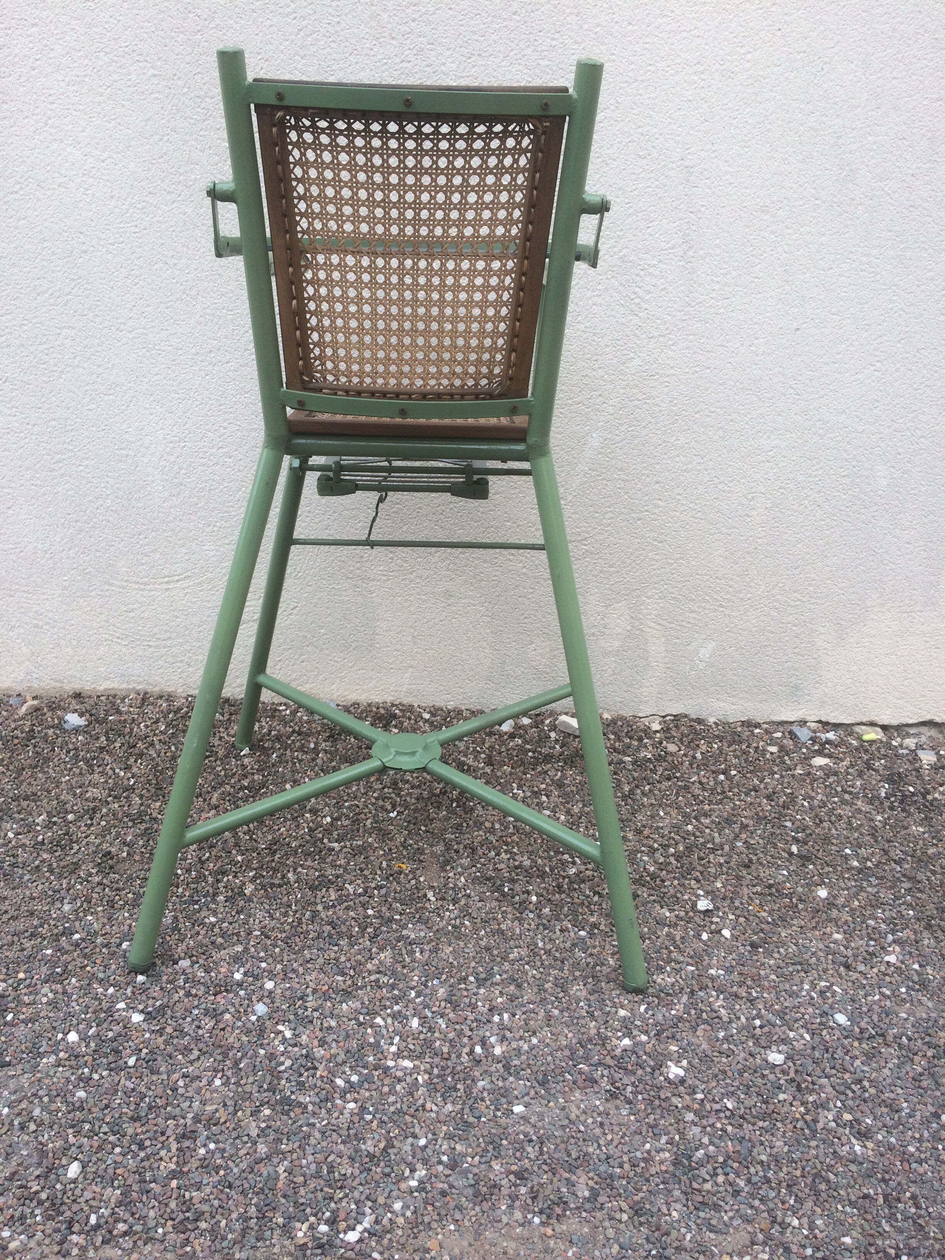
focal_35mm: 29
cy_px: 630
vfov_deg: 61.7
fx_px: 1056
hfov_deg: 48.2
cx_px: 472
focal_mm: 4.15
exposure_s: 1/394
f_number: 2.2
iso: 32
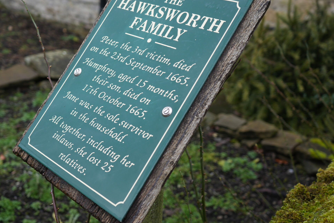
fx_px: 436
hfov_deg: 41.7
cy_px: 109
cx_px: 134
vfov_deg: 28.7
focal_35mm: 47
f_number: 4
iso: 200
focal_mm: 35
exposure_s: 1/160
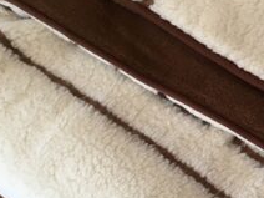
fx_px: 625
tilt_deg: -63.6
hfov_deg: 23.0
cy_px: 146
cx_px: 259
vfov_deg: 17.9
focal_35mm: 82
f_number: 2.2
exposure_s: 1/30
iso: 32
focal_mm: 4.15
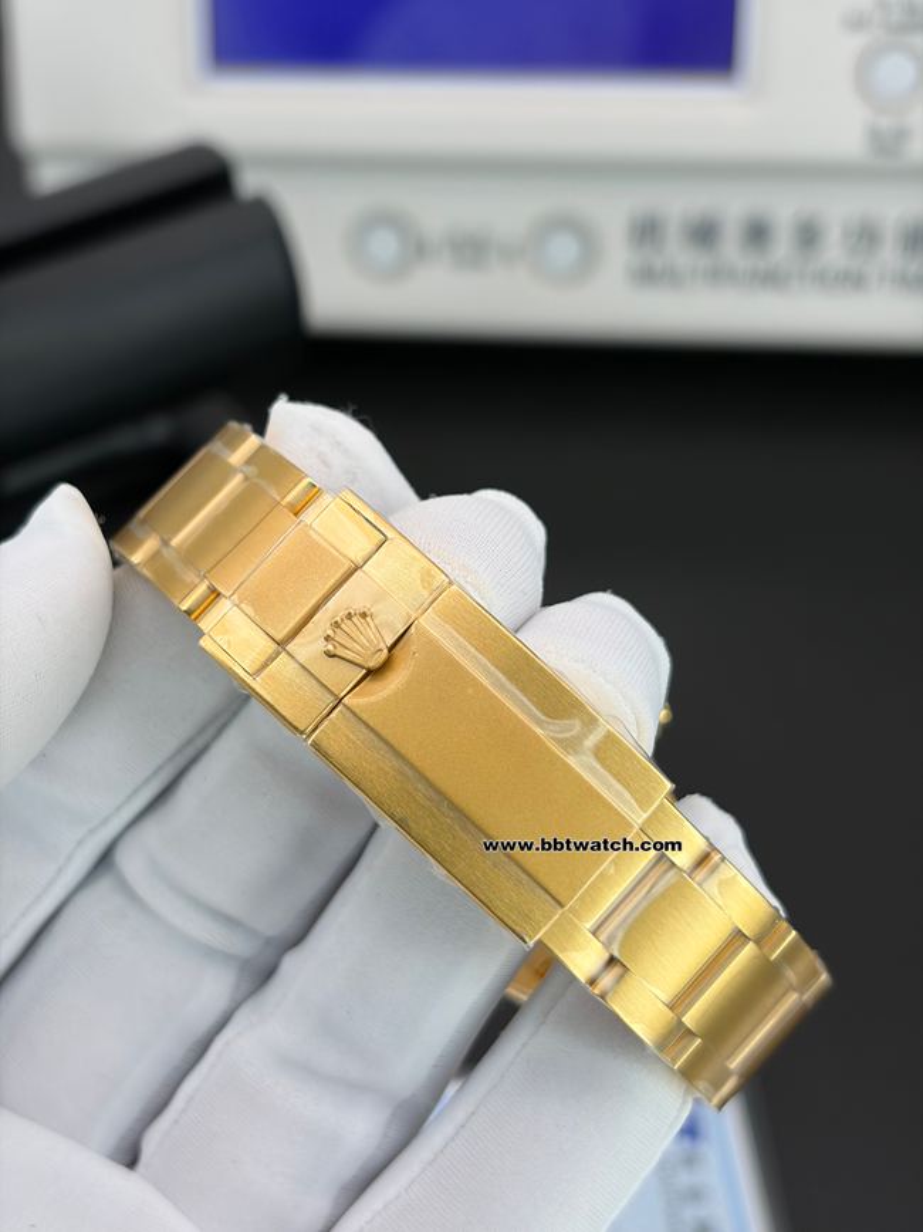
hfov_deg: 28.0
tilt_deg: -43.2
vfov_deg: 36.8
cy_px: 616
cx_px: 462
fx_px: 1849
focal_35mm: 52
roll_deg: +6.2
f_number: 1.6
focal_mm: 5.96
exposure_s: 1/519
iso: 32
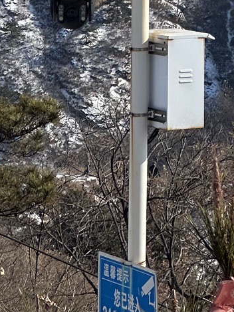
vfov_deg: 5.9
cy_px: -339
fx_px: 2959
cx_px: 300
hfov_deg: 4.5
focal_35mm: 328
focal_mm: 9
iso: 32
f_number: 2.8
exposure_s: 1/1233
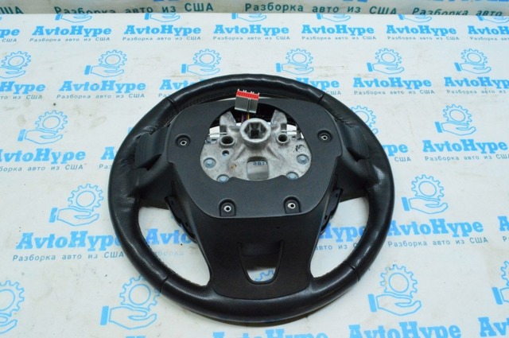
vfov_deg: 43.5
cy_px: 169
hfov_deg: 62.0
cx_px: 254
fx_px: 424
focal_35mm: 30
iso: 6400
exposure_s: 1/30
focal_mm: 20
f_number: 22
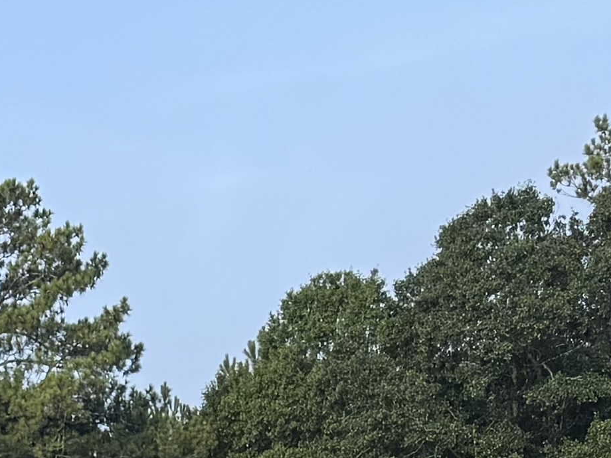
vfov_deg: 8.3
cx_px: -502
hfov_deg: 12.1
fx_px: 2630
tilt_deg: -8.7
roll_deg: +7.2
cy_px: 1397
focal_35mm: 149
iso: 100
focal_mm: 6.76
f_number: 1.78
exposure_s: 1/1271
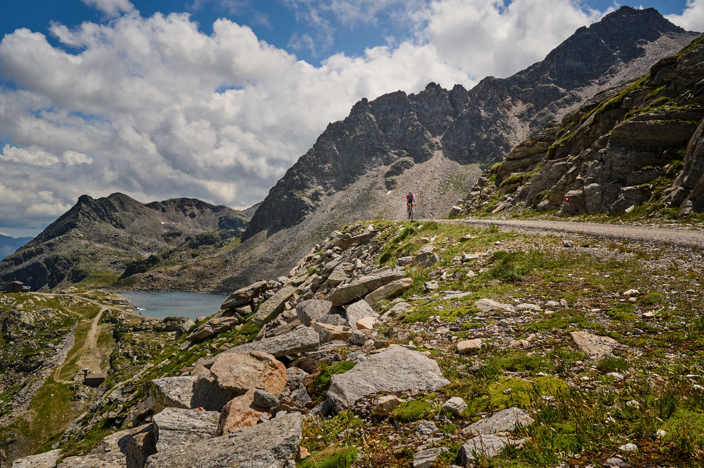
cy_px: 234
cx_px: 352
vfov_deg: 41.1
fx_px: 625
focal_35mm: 32
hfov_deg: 58.7
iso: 800
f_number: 11
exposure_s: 1/1600
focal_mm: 32
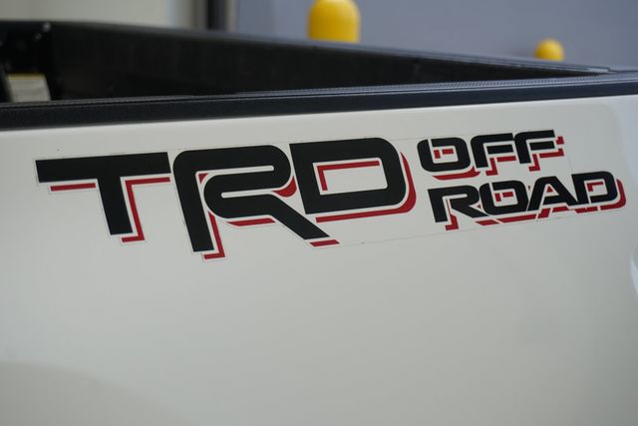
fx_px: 1188
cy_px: 213
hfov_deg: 30.1
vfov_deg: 20.3
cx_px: 319
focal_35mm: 67
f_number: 5.6
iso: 200
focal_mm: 45
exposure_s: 1/160
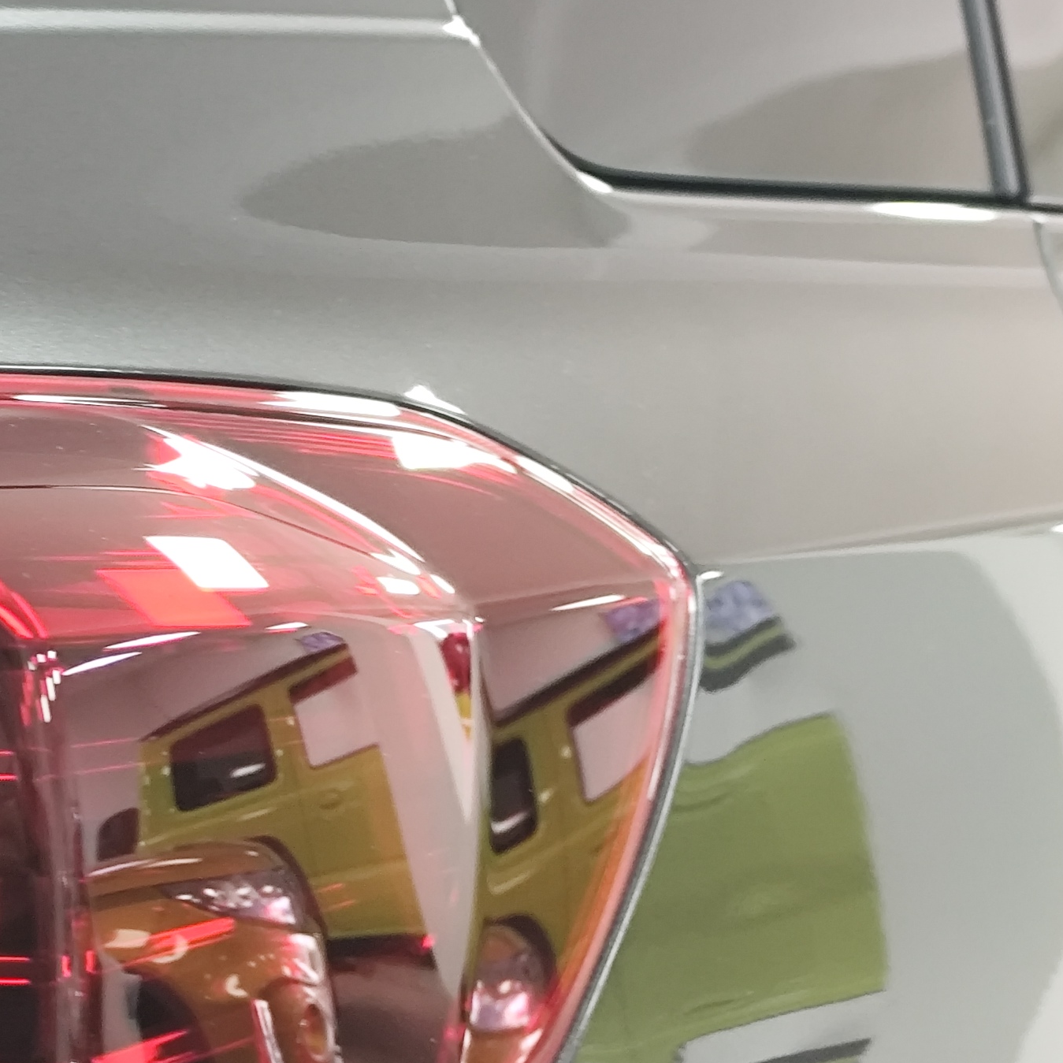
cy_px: 948
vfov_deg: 14.0
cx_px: -322
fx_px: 4273
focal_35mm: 123
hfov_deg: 13.6
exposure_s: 1/25
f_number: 1.65
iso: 400
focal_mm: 6.19
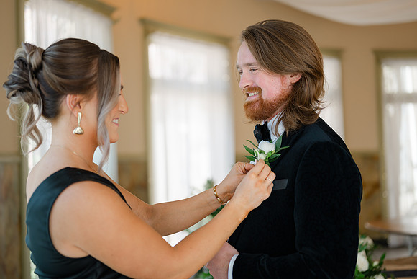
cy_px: 140
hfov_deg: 39.6
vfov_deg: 27.0
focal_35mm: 50
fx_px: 579
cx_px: 208
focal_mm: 50
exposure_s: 1/125
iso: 64
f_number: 1.8
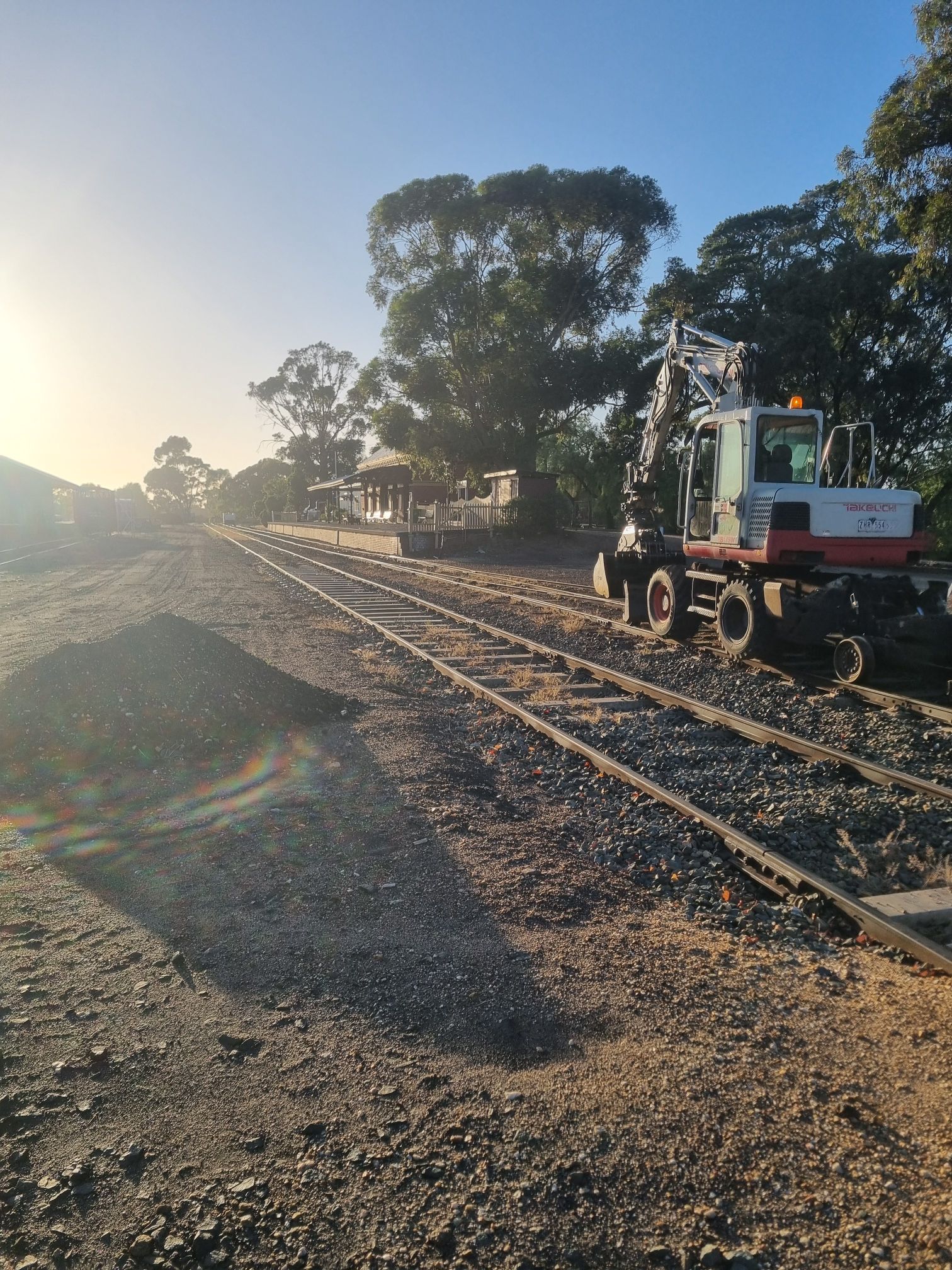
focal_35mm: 26
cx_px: 476
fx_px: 953
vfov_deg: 67.3
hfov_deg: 53.1
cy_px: 635
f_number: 1.8
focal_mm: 5.4
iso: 50
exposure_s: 1/3333
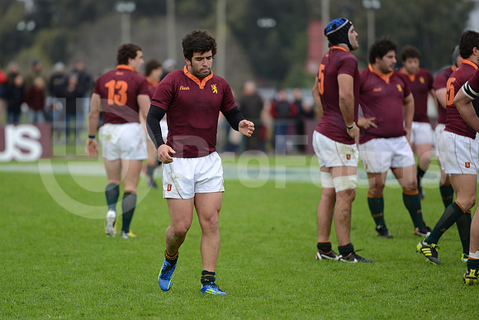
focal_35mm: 200
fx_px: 2662
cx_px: 240
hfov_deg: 10.3
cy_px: 160
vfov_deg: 6.9
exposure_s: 1/800
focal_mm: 200
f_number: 2.8
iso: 320
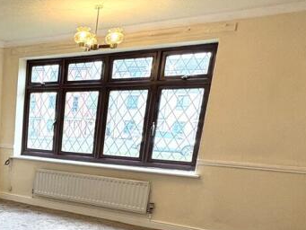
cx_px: -39
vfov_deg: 32.6
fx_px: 371
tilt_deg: -14.6
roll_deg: -0.6
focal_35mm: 42
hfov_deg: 36.9
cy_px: 209
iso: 250
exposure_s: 1/90
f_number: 2.2
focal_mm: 2.22
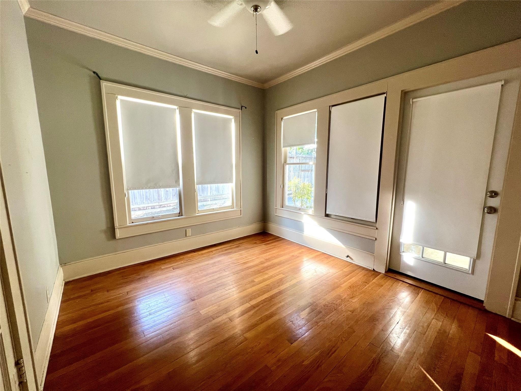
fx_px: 196
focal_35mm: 13
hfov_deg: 106.2
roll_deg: +0.6
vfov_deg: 89.9
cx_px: 260
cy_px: 196
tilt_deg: -8.3
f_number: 1.8
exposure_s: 1/99
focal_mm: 1.57
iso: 100
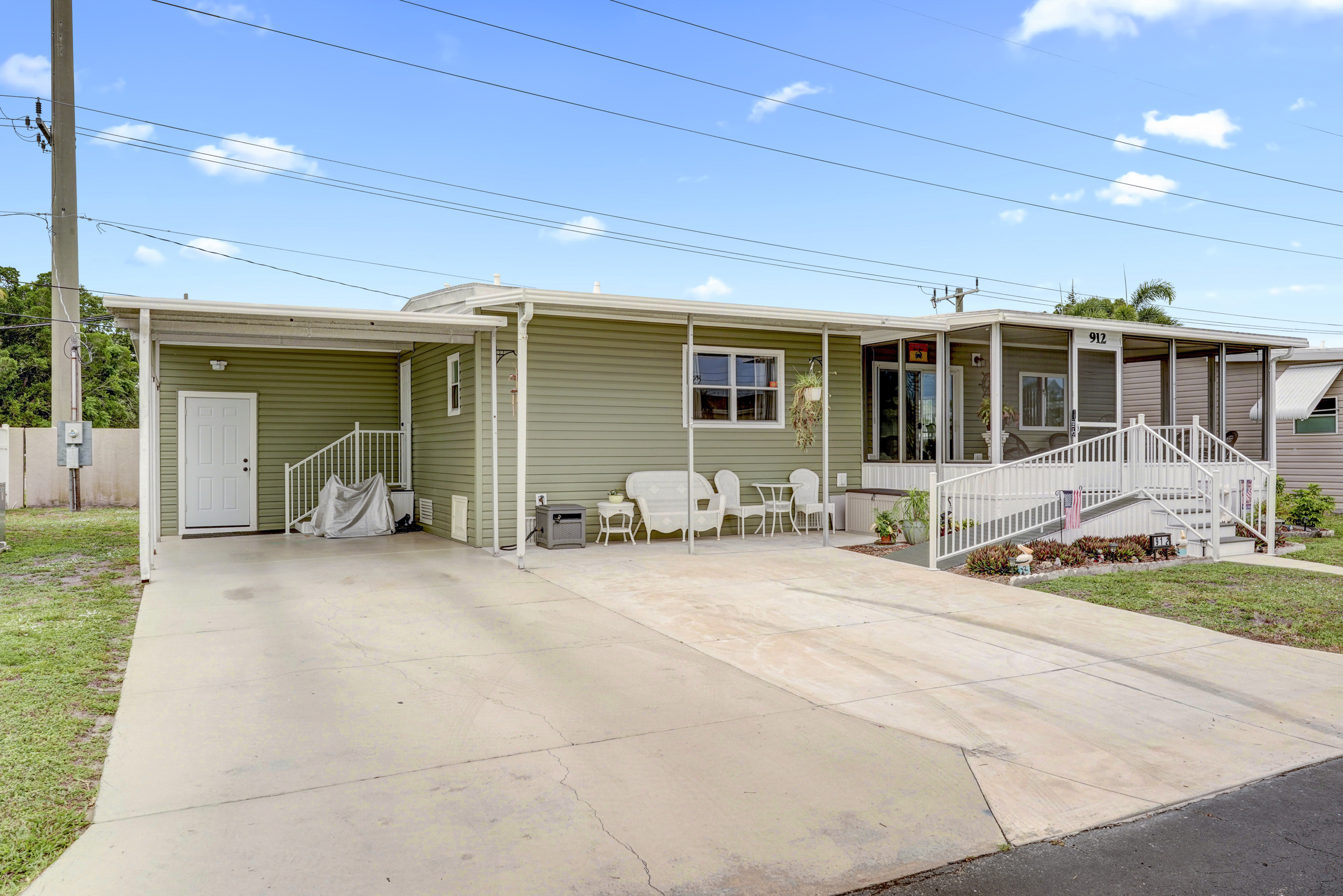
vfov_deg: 51.3
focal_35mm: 25
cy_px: 448
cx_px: 672
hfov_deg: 71.5
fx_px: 933
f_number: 8
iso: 400
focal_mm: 25
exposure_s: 1/1000
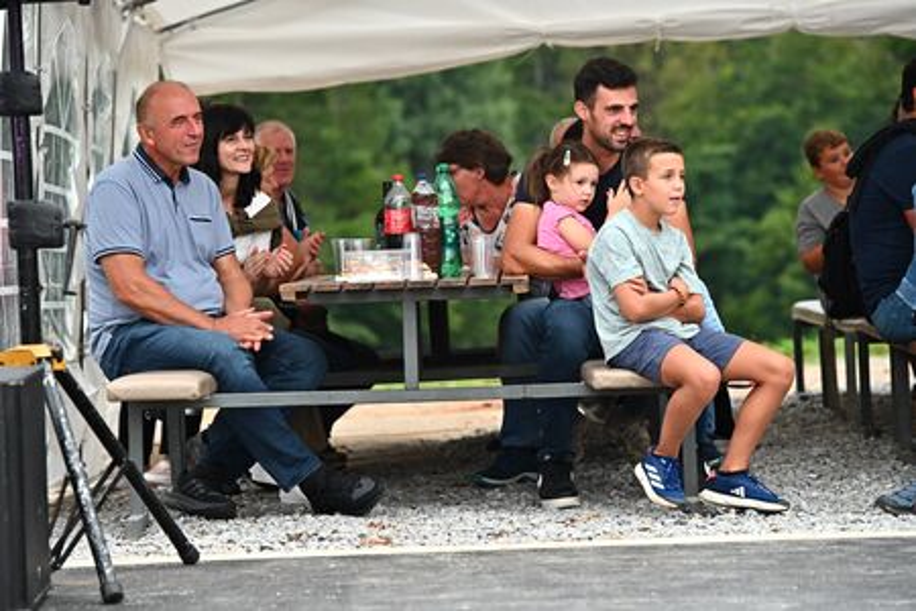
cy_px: 306
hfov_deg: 12.8
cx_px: 458
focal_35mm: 160
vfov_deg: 8.6
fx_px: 4071
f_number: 4.5
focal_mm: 160
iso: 1600
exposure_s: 1/250
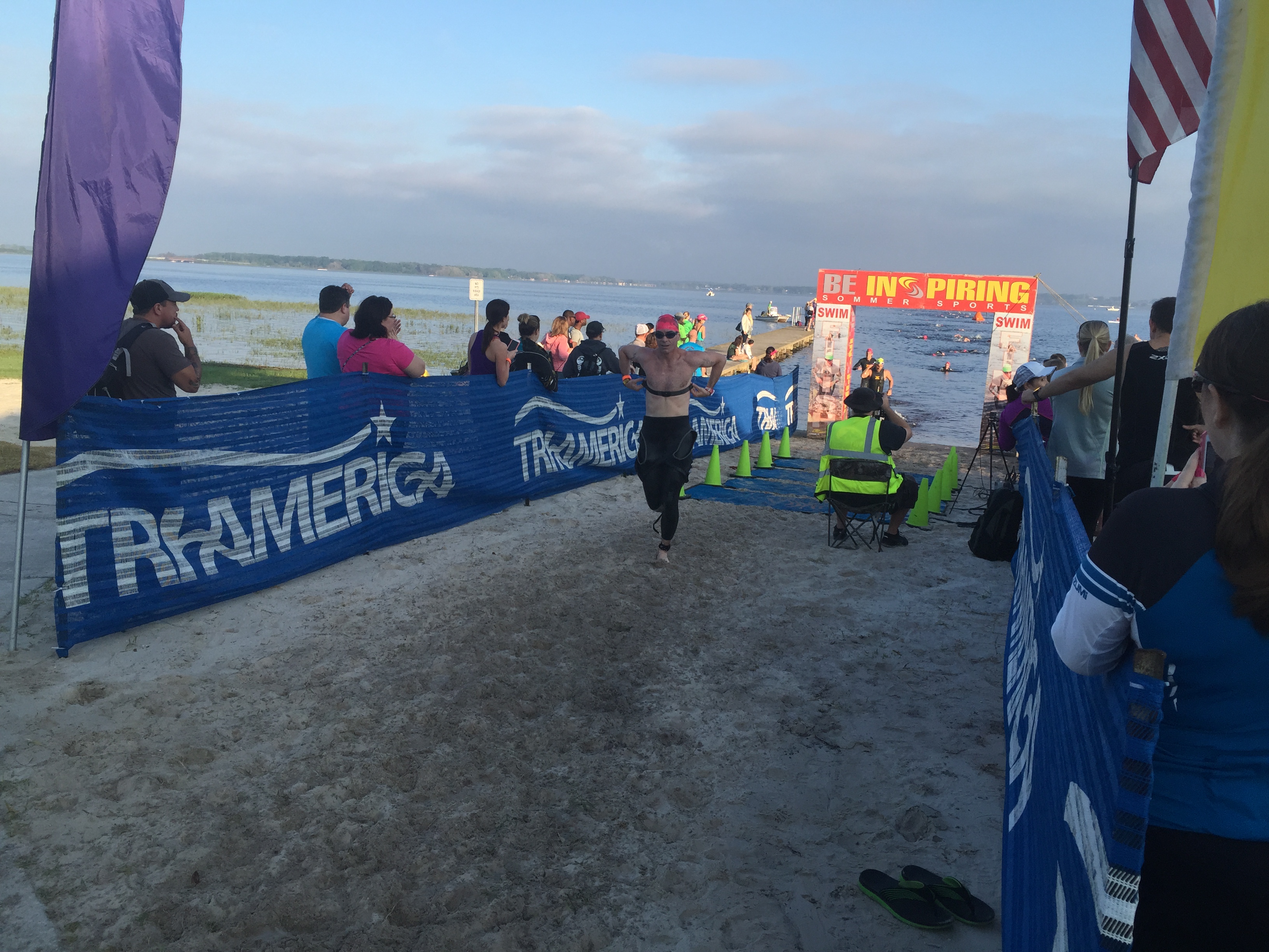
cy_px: 476
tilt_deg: -9.7
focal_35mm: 29
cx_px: 634
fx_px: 1063
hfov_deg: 61.7
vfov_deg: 48.2
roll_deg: -1.7
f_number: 2.2
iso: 32
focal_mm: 4.15
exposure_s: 1/860
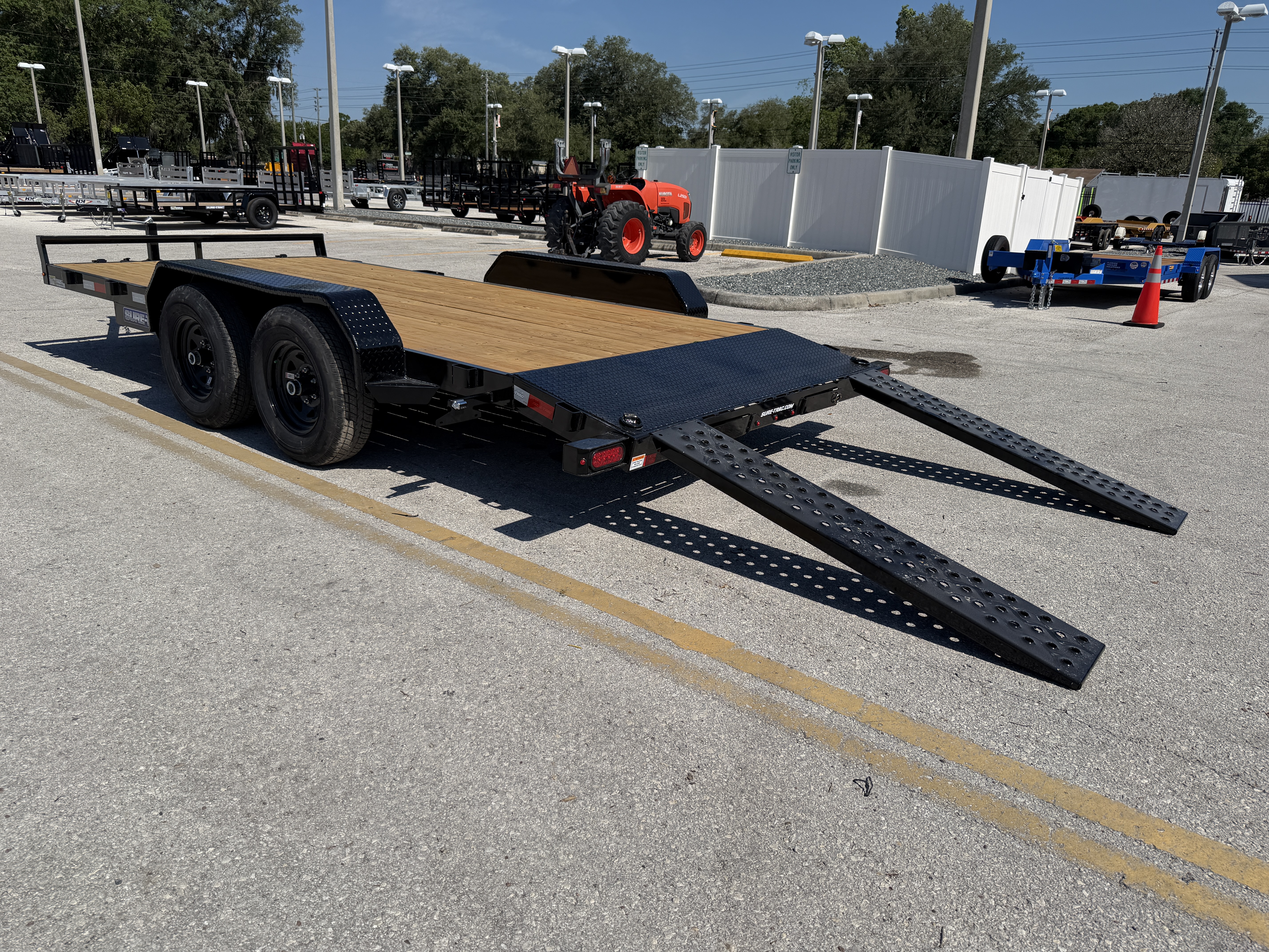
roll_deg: -1.9
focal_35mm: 24
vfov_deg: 56.8
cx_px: 634
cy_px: 476
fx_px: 880
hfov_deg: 71.6
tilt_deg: -18.9
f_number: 1.78
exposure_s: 1/8130
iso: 80
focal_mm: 6.76
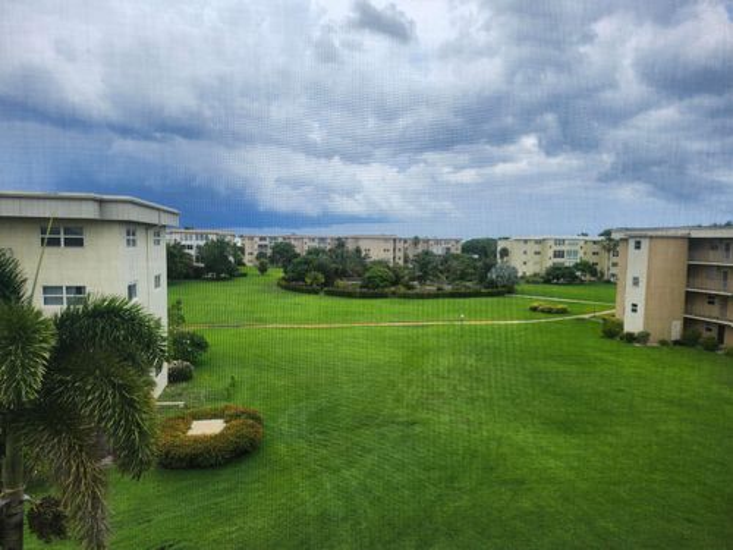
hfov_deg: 73.9
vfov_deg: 58.9
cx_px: 366
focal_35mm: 23
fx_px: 487
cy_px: 275
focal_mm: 5.54
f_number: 1.8
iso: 25
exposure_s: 1/690
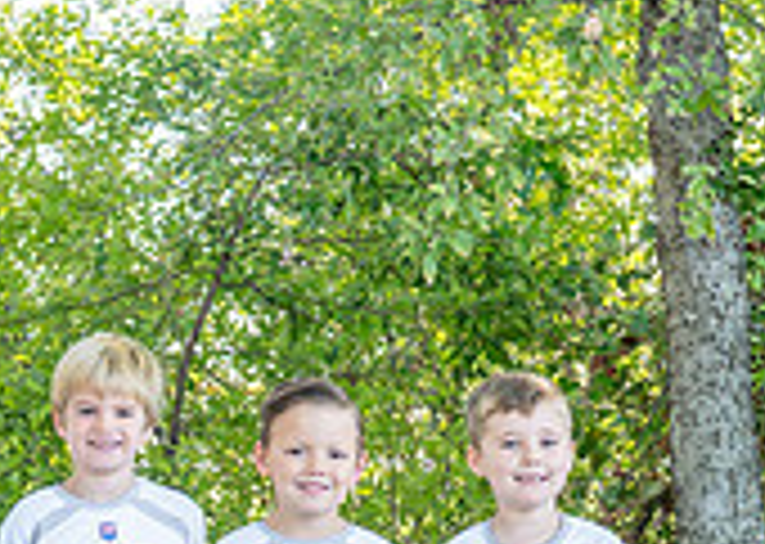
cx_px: -330
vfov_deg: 6.0
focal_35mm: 239
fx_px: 5186
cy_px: 562
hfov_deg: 8.3
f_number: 4
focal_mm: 50
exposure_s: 1/640
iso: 1000
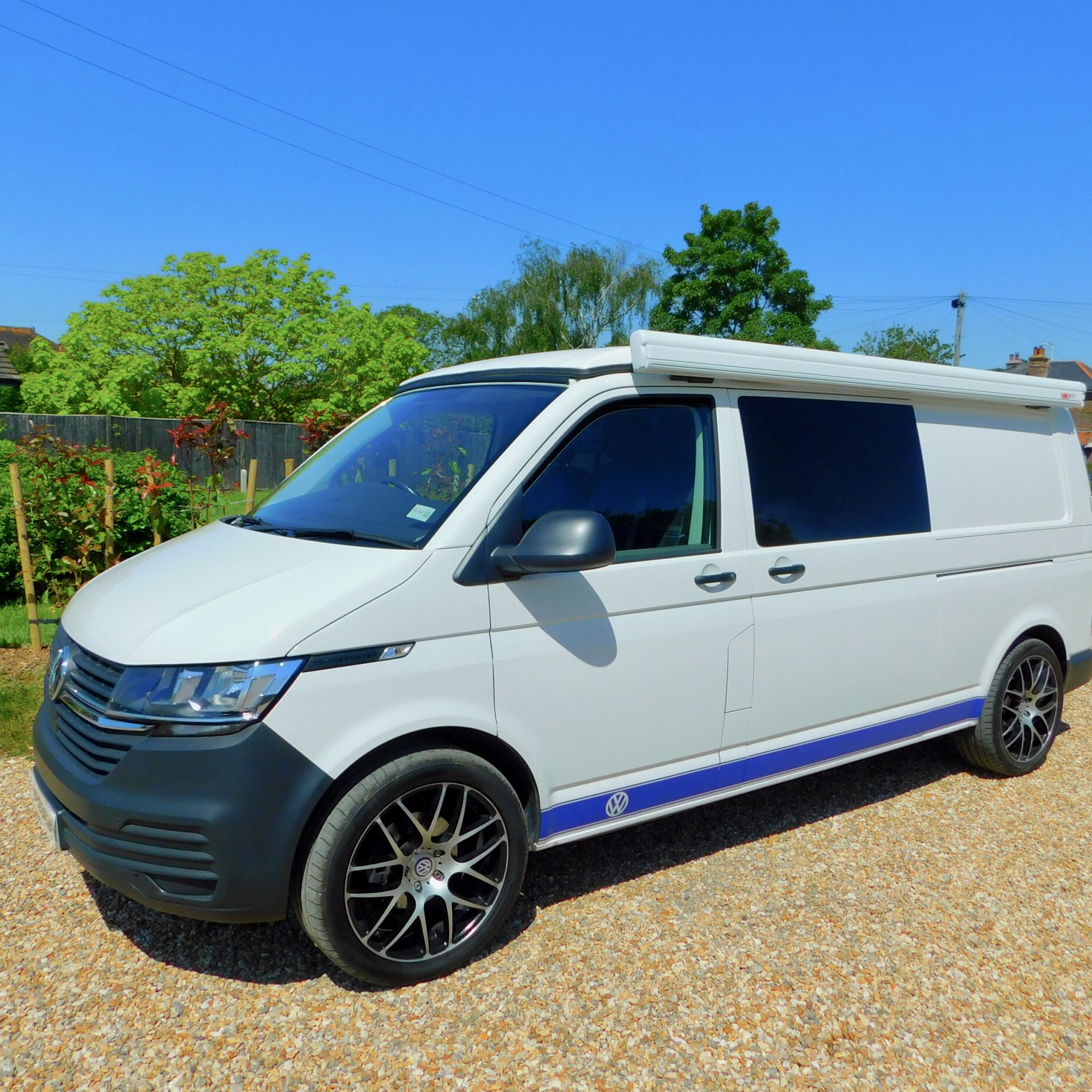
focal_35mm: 28
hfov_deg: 57.2
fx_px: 999
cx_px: 597
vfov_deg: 57.3
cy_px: 557
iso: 125
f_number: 6
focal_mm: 4
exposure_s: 1/800
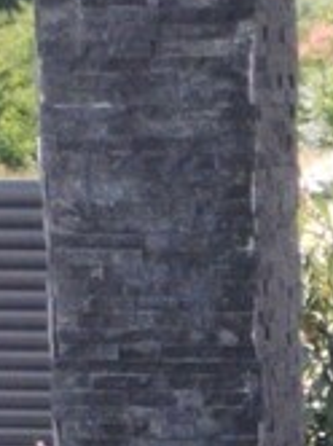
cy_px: 817
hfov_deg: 5.1
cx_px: 537
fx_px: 3729
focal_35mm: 290
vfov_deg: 6.7
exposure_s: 1/560
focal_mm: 4.75
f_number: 1.8
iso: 100
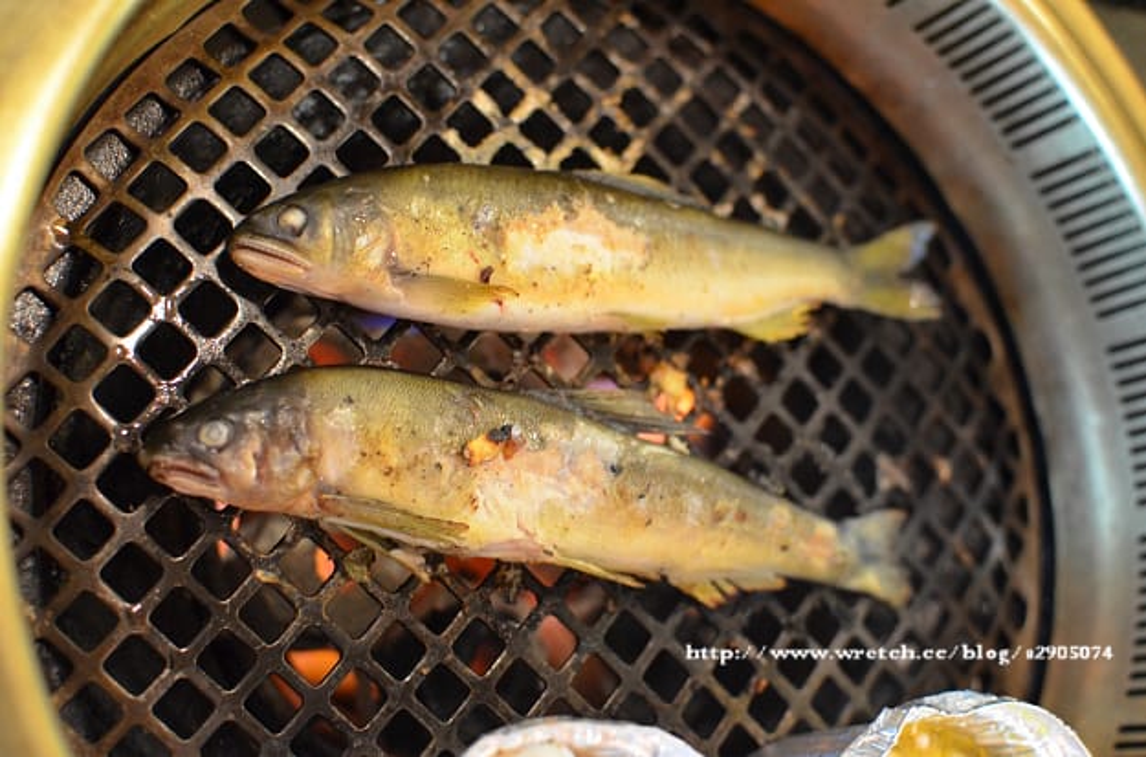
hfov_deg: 37.9
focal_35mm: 52
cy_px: 378
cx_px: 573
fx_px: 1667
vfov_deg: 25.6
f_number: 3.2
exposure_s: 1/50
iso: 1600
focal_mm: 35
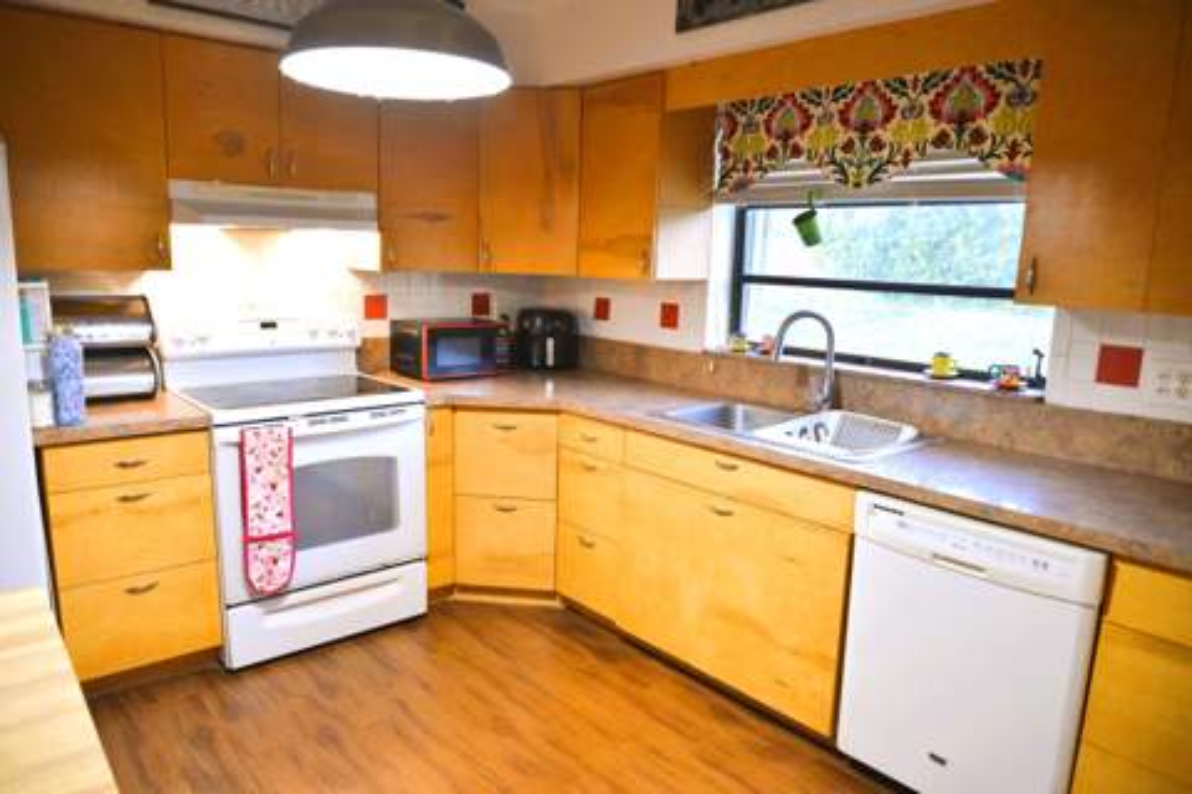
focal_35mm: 24
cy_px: 397
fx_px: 795
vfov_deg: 53.1
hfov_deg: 73.7
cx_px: 596
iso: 1600
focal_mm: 24
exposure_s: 1/50
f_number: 3.5
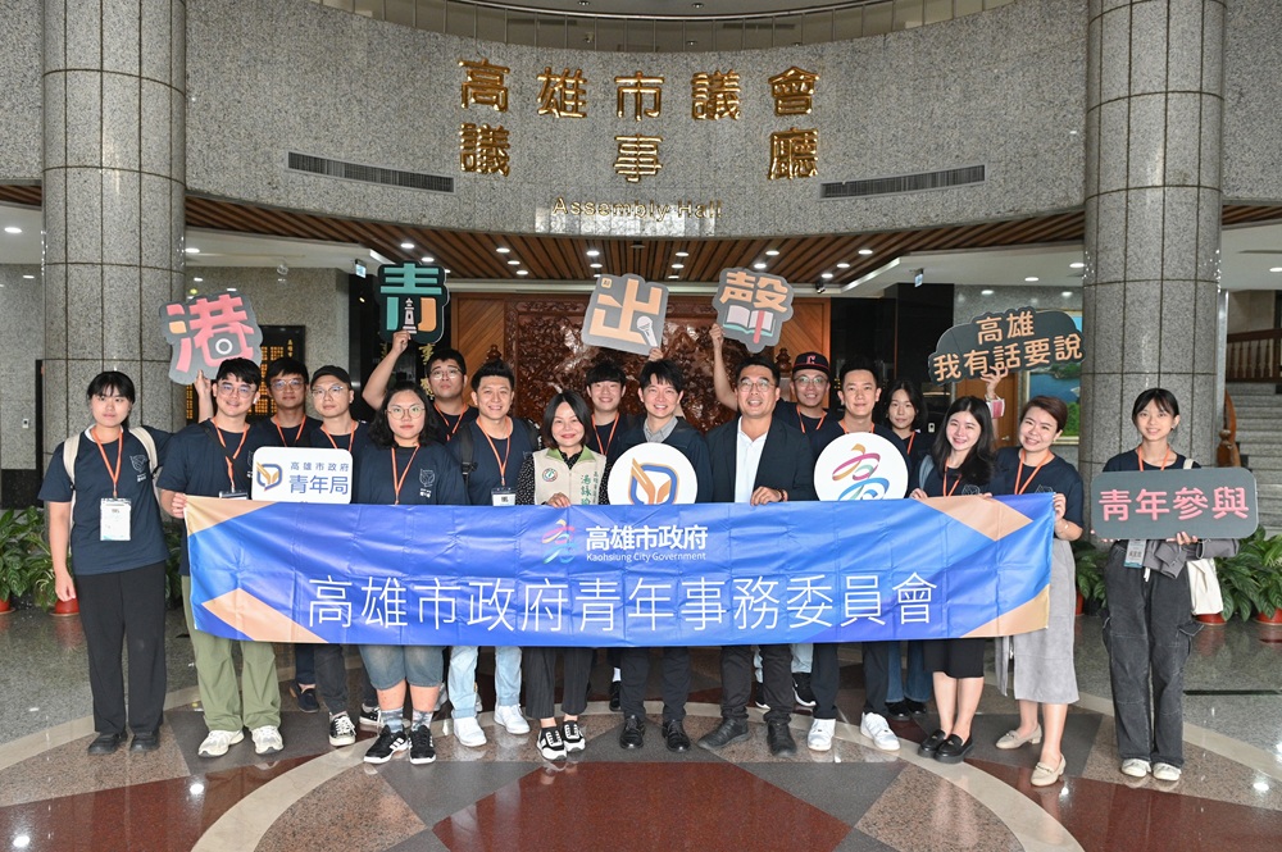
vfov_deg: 53.1
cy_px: 426
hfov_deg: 73.8
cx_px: 641
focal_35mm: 24
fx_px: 854
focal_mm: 24
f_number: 4
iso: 1250
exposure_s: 1/320
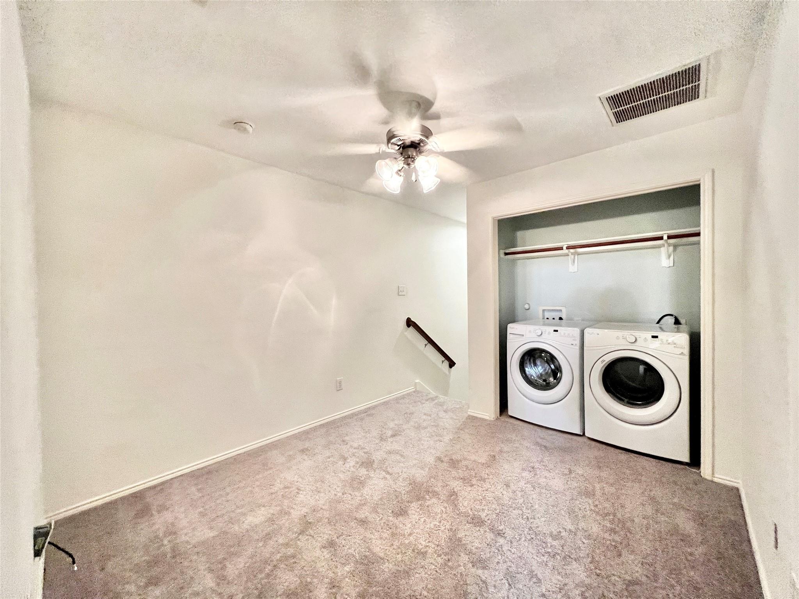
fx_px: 300
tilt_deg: -1.3
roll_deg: +0.8
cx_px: 400
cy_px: 300
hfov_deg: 106.2
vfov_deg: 89.9
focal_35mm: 13
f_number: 1.8
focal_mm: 1.57
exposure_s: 1/60
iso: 640
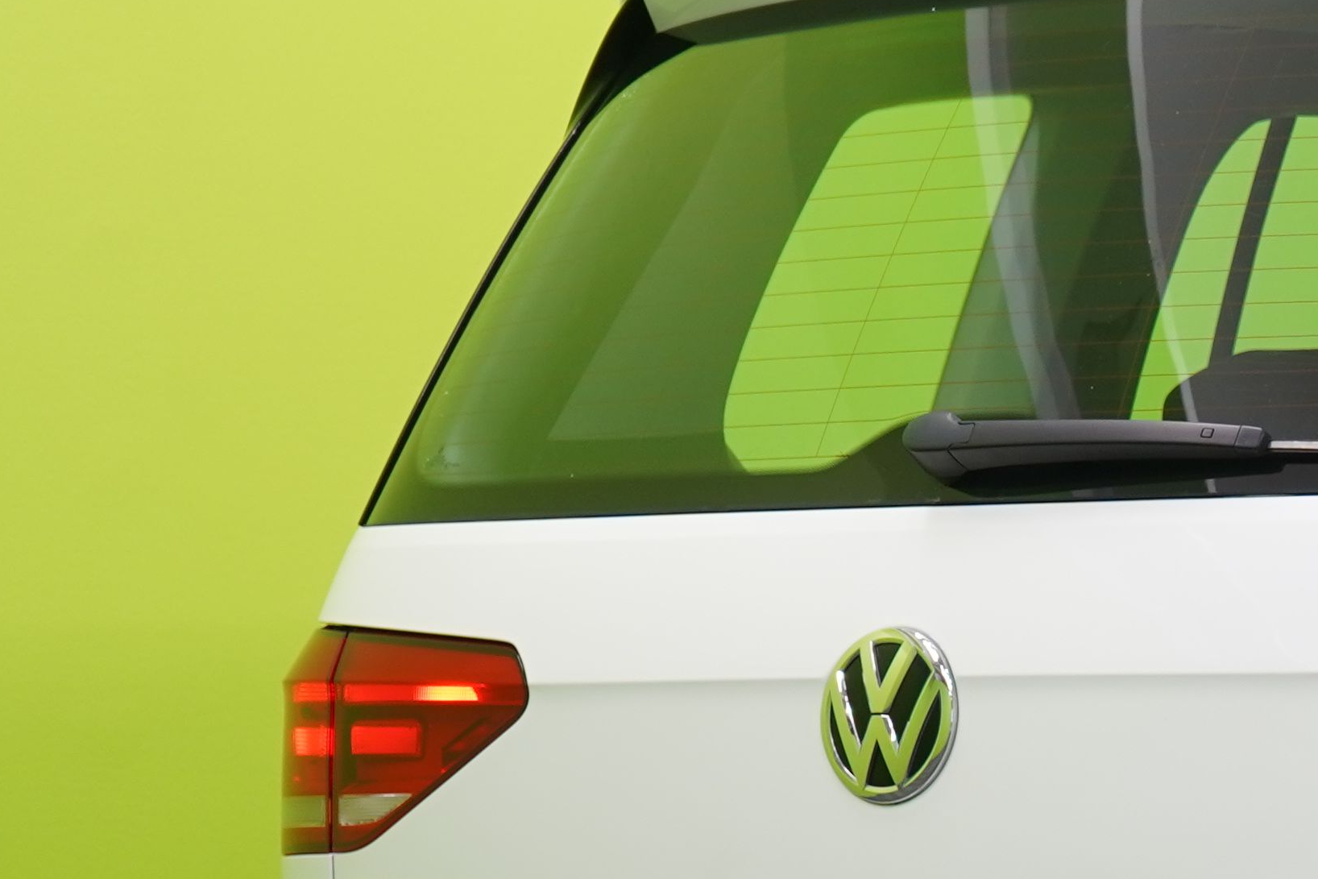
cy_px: 816
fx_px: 7652
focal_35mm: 209
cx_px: 2187
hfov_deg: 9.5
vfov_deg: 6.6
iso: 400
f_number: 5
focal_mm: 57
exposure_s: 1/30
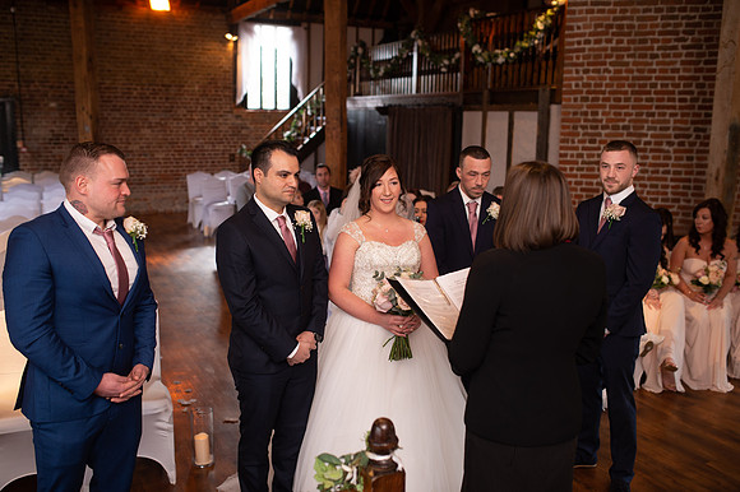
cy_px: 246
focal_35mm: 35
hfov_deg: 54.5
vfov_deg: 37.8
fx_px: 719
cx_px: 370
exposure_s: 1/125
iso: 320
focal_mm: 35
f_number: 2.5
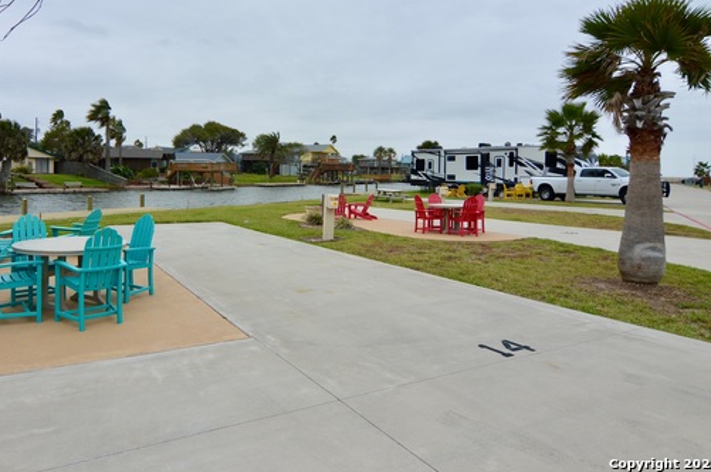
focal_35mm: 23
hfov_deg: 74.9
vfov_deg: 54.6
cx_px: 268
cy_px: 187
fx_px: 454
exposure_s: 1/200
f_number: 7.1
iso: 100
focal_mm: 12
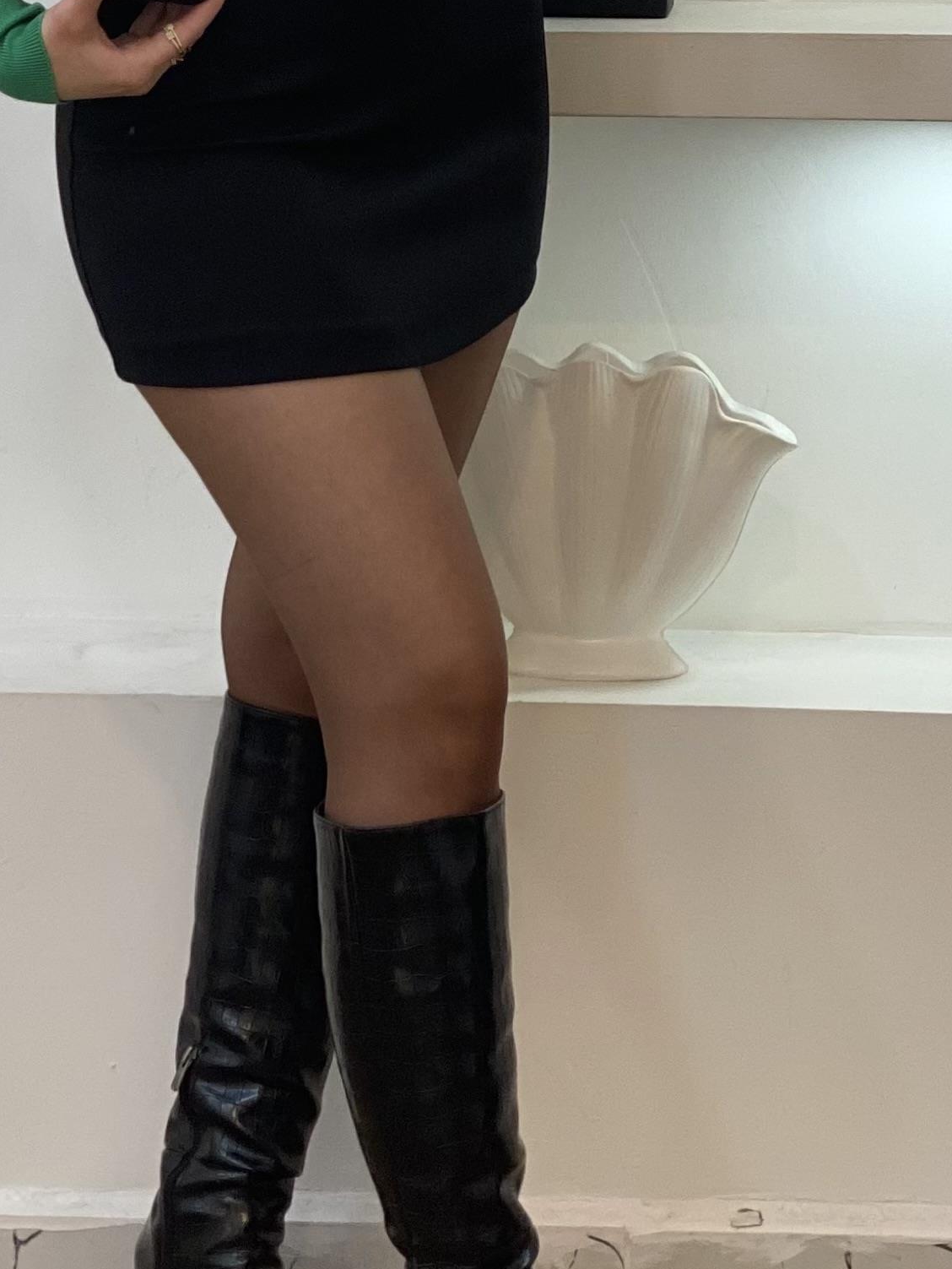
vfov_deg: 14.3
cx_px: 339
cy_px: 111
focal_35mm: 136
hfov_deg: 10.9
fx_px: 4985
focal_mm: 6
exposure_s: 1/100
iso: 64
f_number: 2
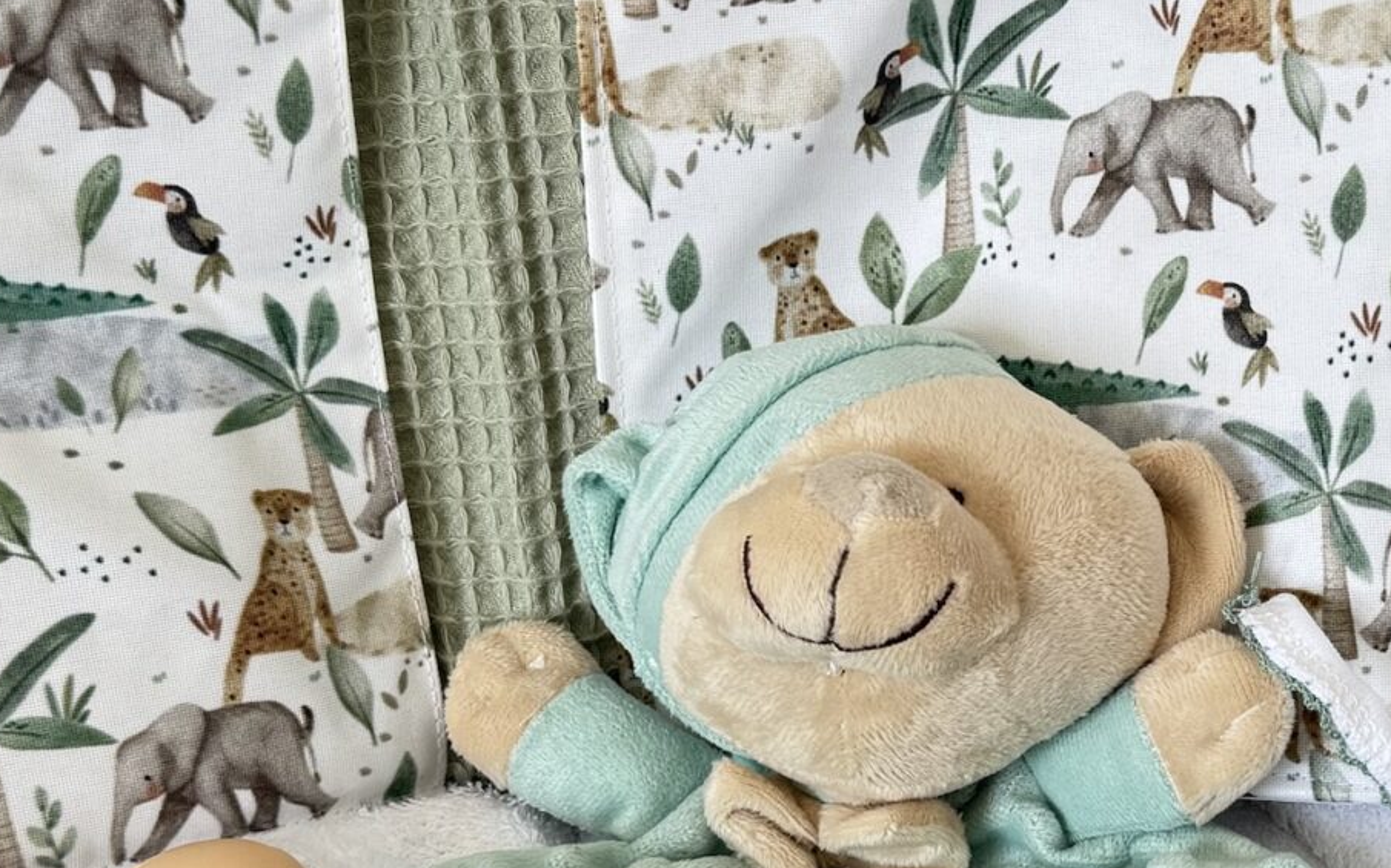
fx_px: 2729
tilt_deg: -35.9
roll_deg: +2.0
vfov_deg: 18.0
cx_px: 1036
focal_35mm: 72
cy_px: 588
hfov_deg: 28.2
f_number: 1.78
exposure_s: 1/121
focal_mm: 6.76
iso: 100
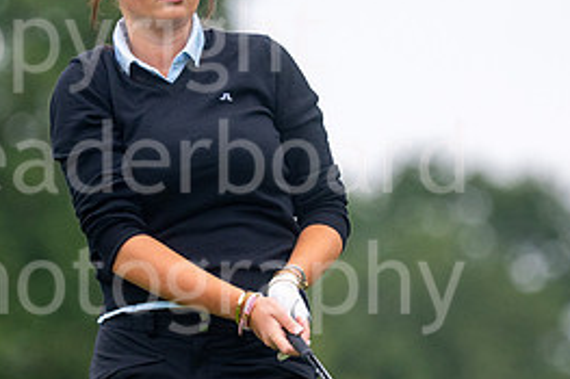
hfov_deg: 2.1
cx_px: 191
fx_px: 15696
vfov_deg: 1.4
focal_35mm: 992
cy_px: 178
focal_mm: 300
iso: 500
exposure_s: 1/1600
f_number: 4
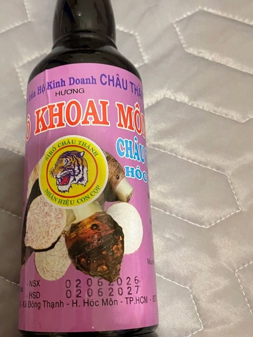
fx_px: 380
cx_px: 100
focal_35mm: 39
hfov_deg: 36.7
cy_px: 153
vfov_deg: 47.8
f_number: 1.6
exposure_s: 1/50
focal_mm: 4.2
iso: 400
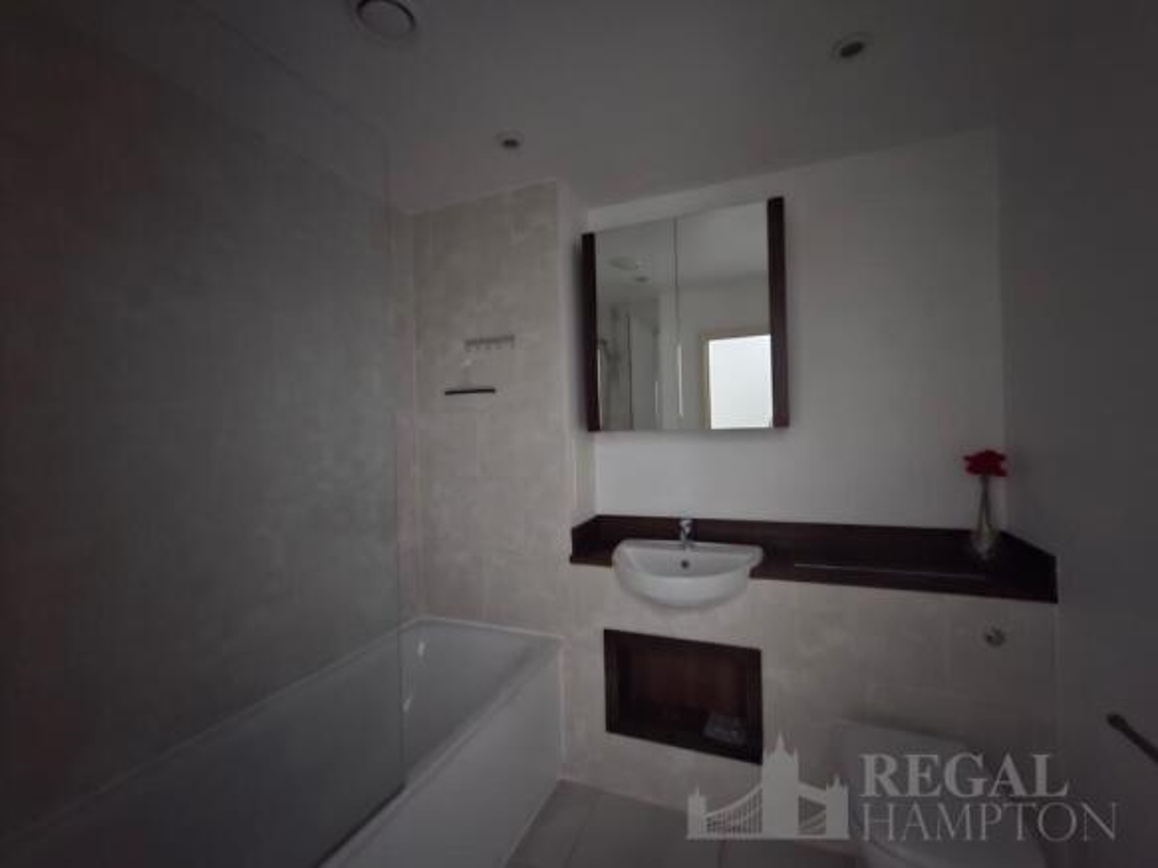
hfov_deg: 106.2
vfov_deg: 89.9
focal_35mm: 13
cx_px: 579
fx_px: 435
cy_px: 434
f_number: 2.2
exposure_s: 1/4.31
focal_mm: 2.2
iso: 1600
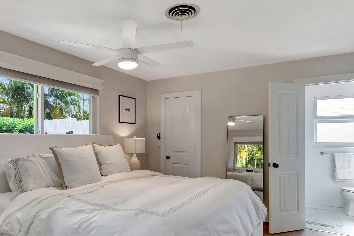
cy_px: 140
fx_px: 236
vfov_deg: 52.8
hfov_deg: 73.1
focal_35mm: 24
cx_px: 145
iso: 1000
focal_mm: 10
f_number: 8
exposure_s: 1/50
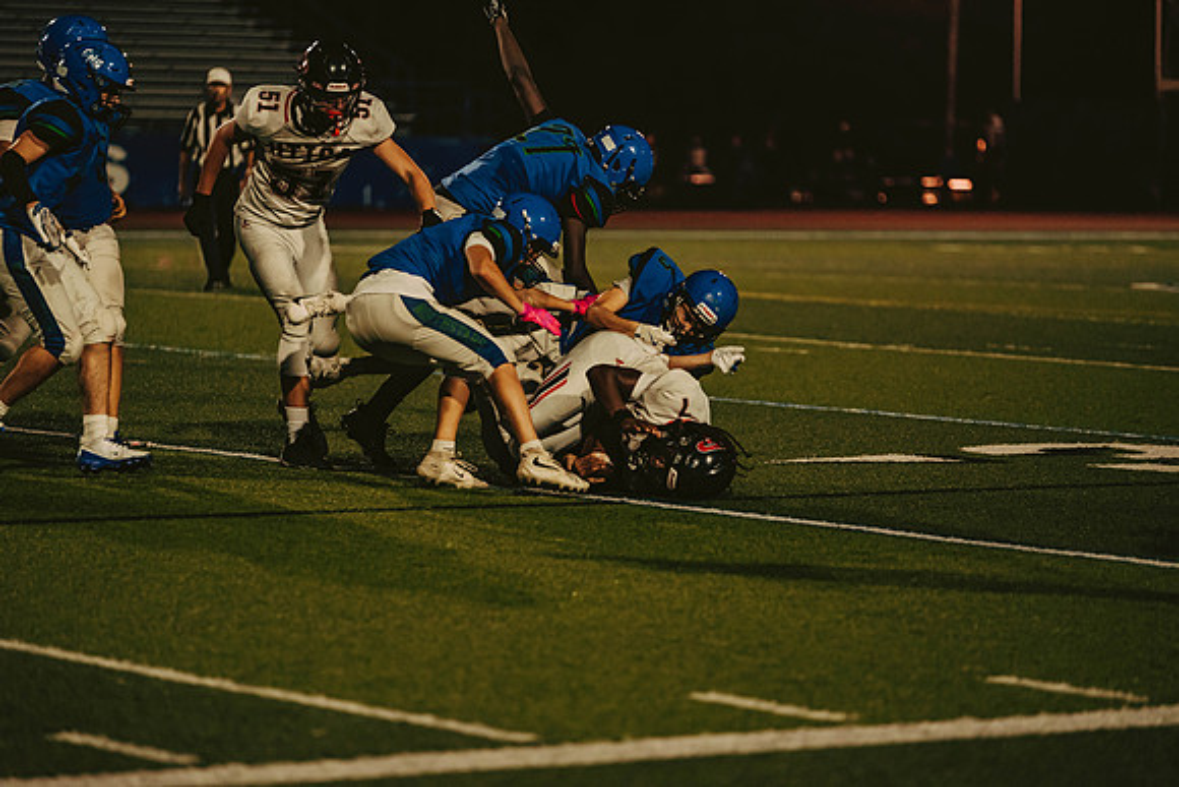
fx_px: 5896
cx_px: 590
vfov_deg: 7.6
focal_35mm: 180
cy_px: 394
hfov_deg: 11.4
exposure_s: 1/1000
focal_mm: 180
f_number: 2.8
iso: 2500
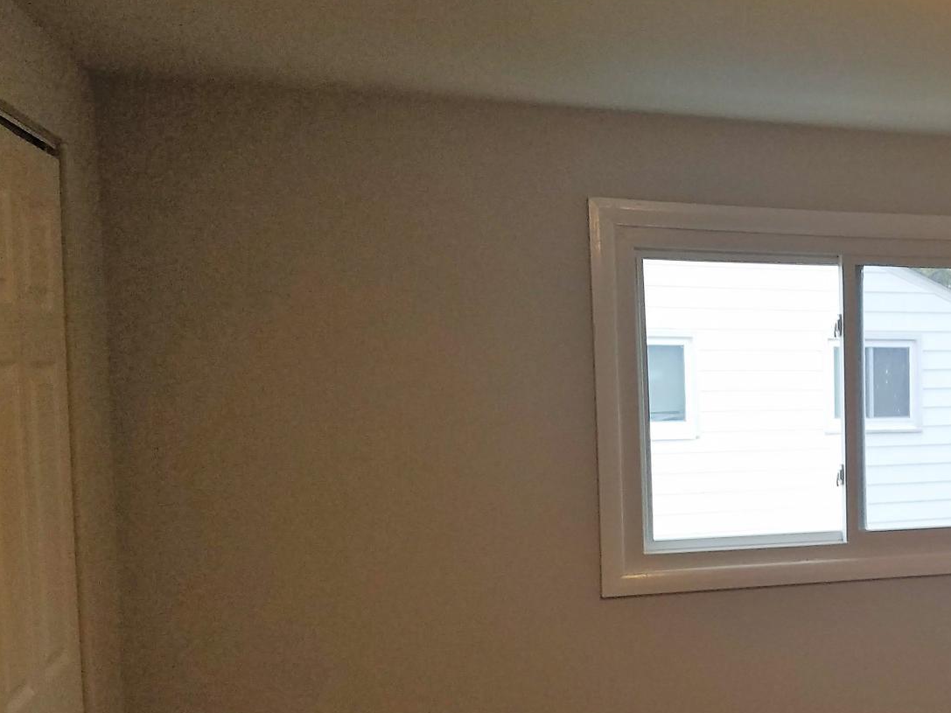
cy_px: 495
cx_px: 893
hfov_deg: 36.0
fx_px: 1346
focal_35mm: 49
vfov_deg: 29.4
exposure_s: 1/120
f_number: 1.7
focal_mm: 4.2
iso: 100
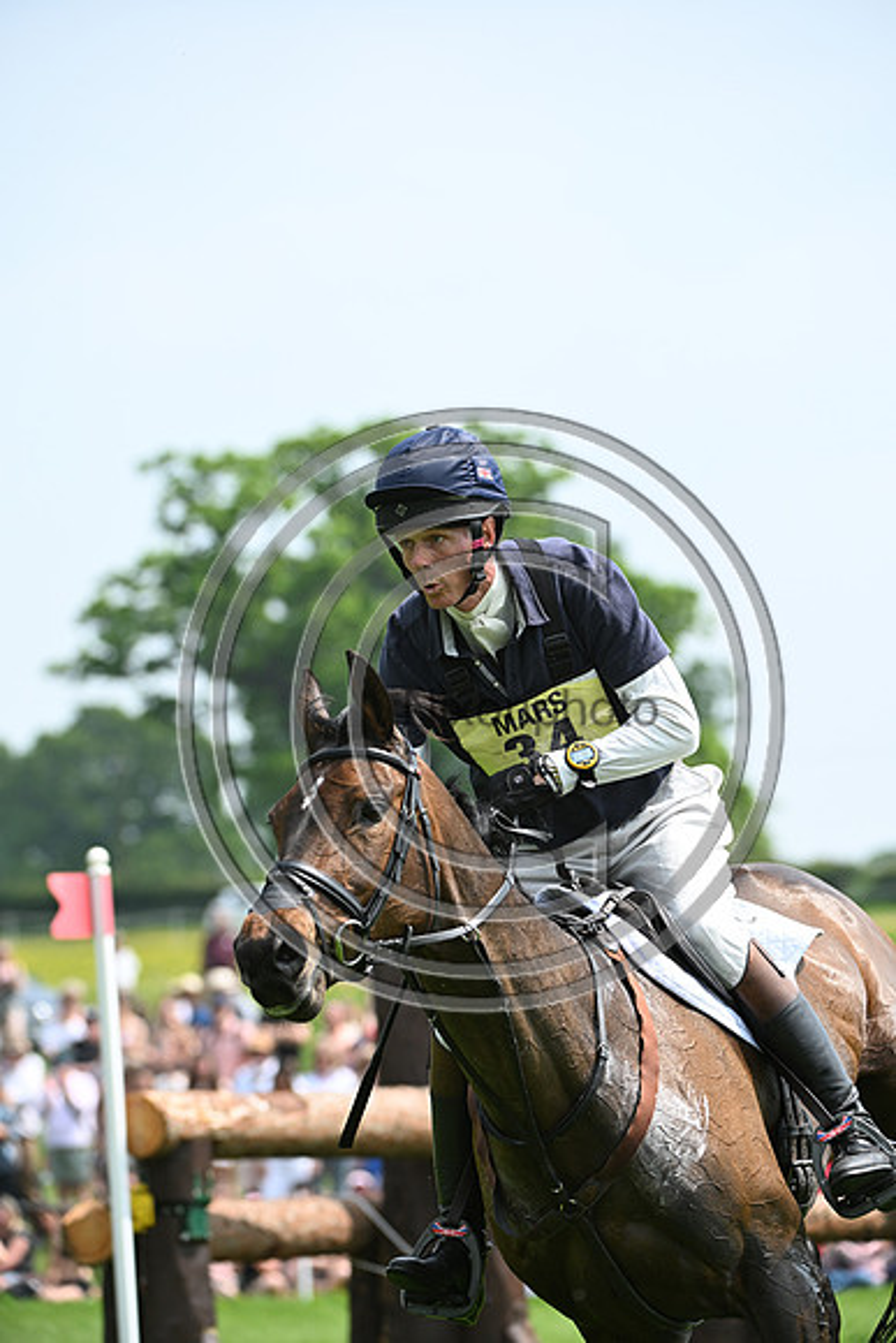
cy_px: 672
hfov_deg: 6.9
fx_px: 7462
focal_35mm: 200
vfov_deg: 10.3
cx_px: 448
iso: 450
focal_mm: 200
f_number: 5.6
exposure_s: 1/1250
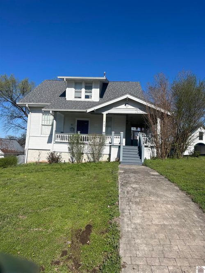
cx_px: 102
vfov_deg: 67.3
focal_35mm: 26
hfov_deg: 53.0
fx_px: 205
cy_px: 136
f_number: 1.5
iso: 50
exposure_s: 1/5882
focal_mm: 5.7
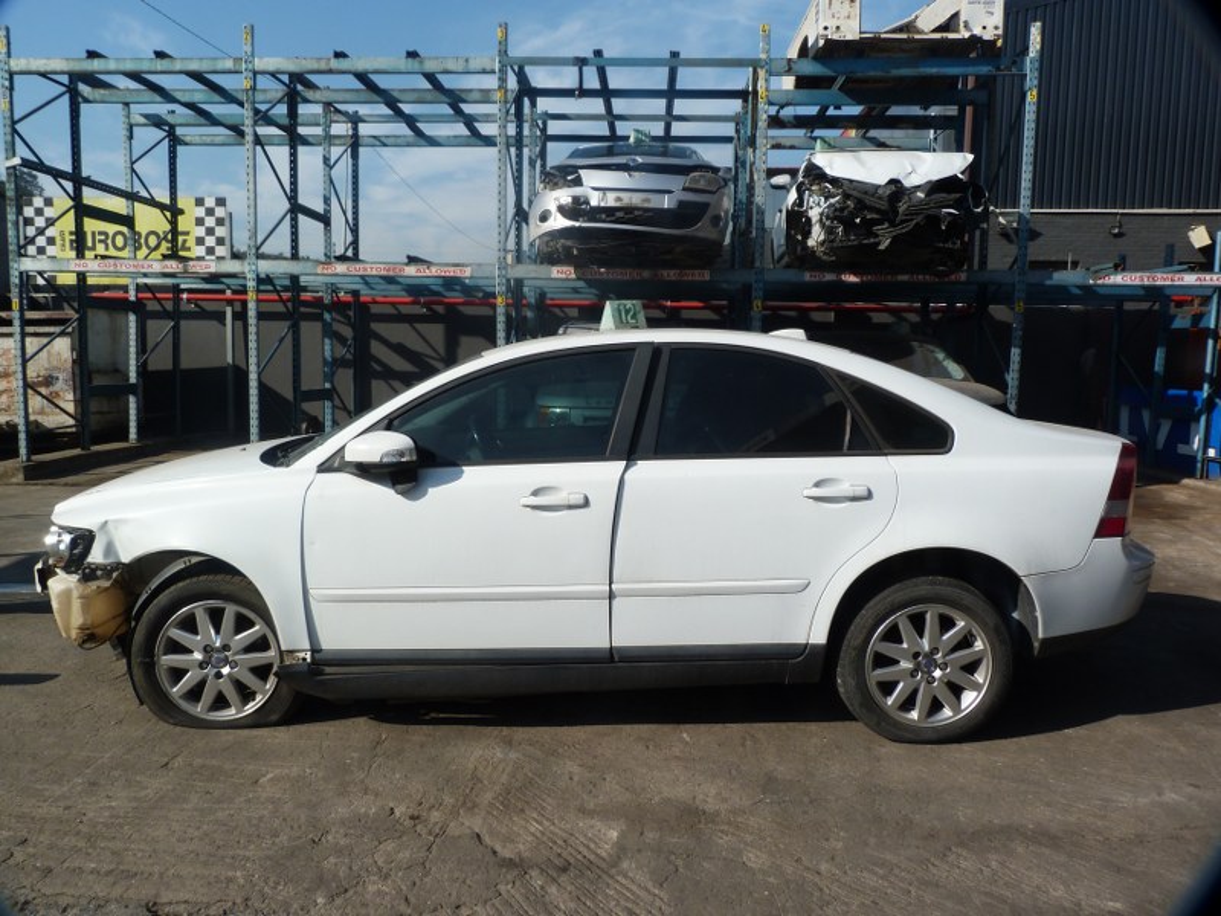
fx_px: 882
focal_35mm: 25
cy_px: 458
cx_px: 610
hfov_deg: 69.4
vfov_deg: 54.9
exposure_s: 1/320
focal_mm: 4.5
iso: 80
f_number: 5.6
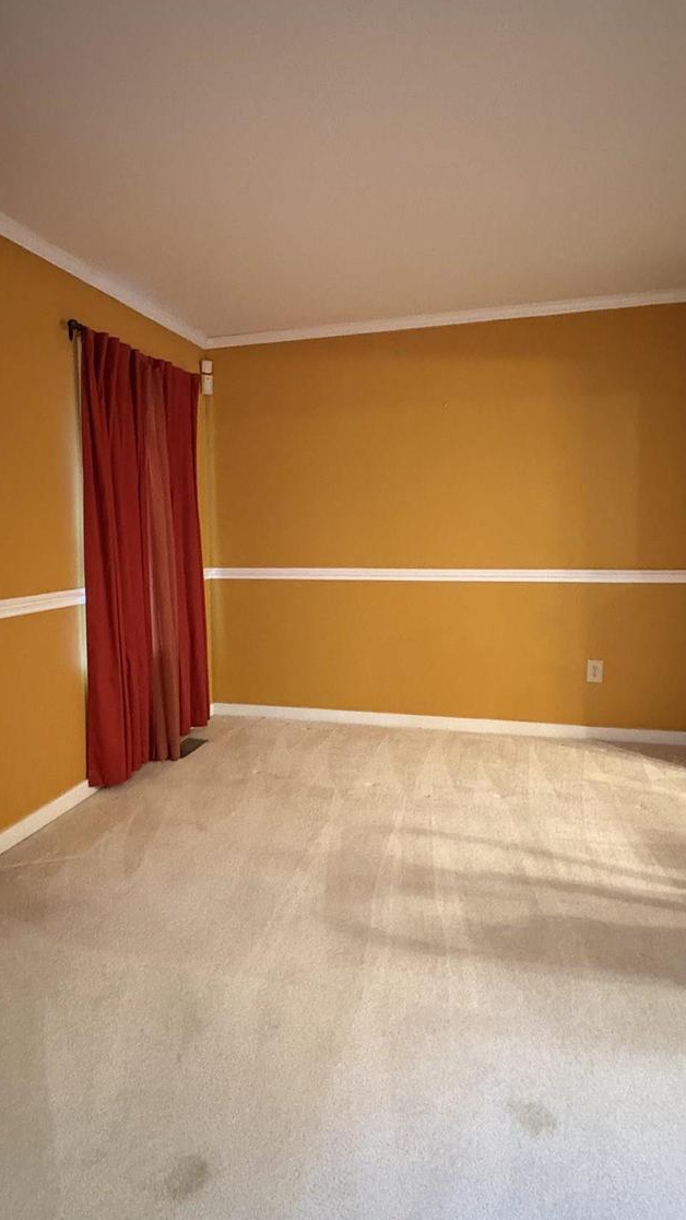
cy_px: 571
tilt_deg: -3.4
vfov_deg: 83.7
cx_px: 319
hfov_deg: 53.6
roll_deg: +0.8
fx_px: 679
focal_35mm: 21
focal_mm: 2.22
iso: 1000
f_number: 2.2
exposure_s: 1/30
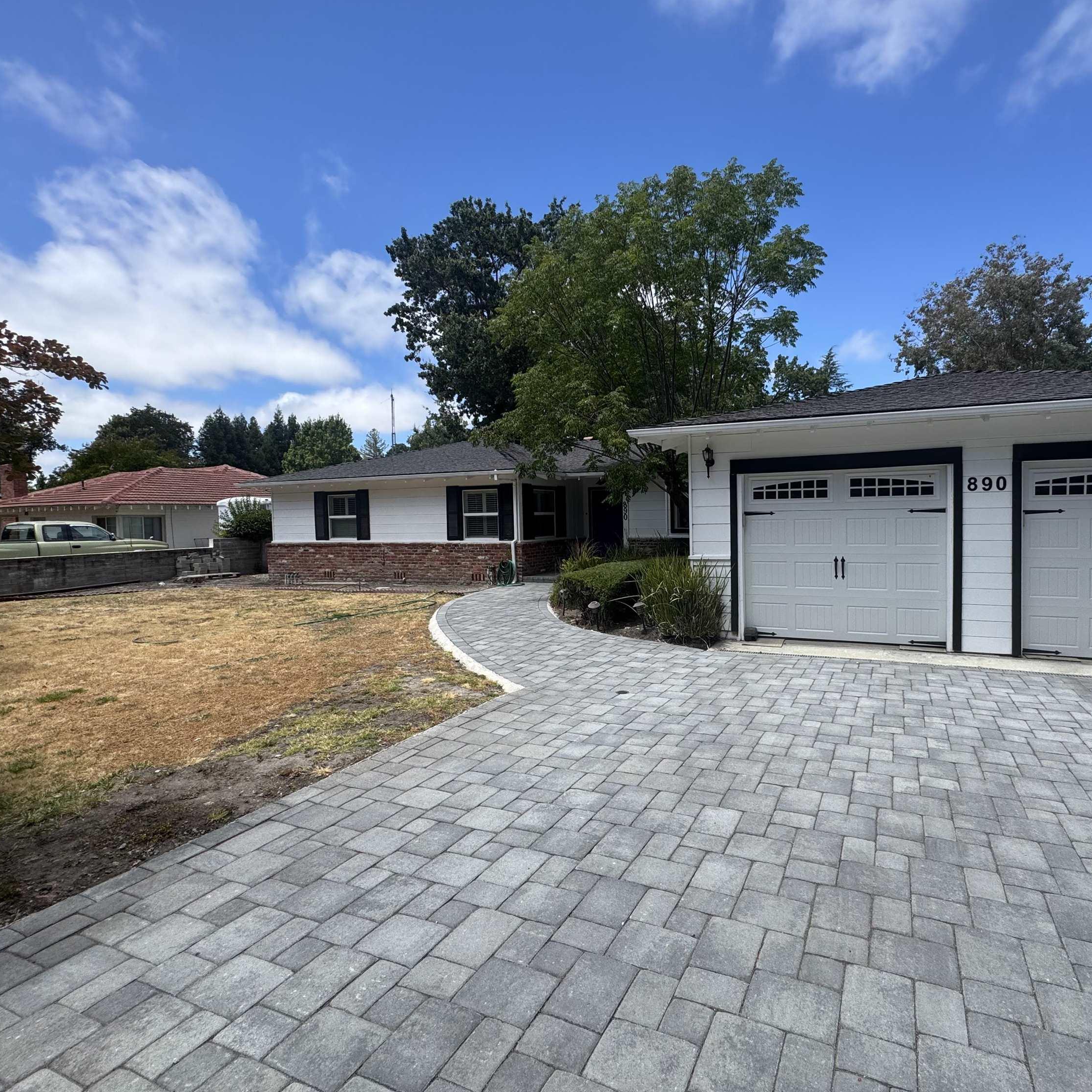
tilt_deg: -0.3
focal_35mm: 17
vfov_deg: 84.0
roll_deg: +2.6
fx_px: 607
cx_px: 661
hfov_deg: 82.8
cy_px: 538
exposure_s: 1/1110
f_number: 2.2
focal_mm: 2.22
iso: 40
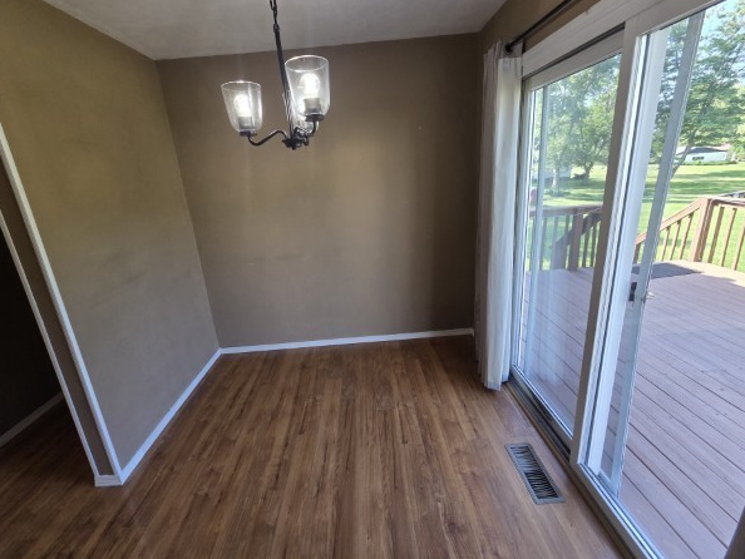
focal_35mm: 14
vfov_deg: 85.6
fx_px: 301
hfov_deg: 102.0
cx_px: 364
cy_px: 263
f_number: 2.2
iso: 80
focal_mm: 2.2
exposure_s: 1/120
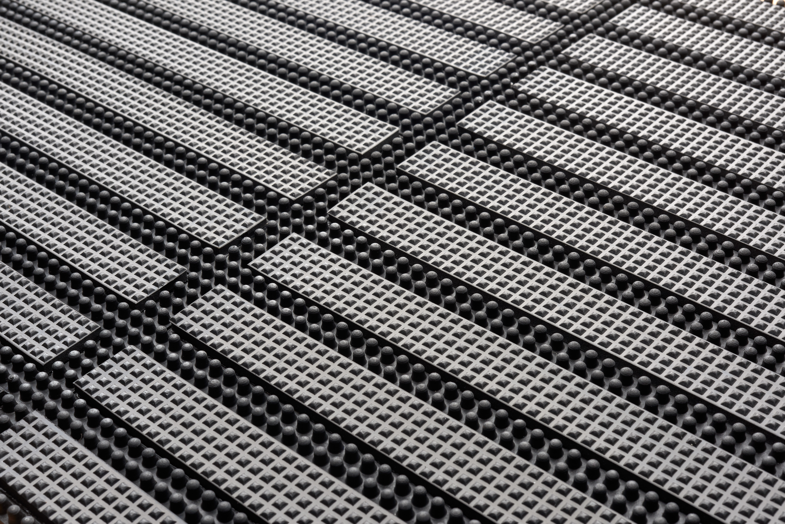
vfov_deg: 27.0
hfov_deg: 39.6
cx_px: 392
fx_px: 1091
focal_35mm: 50
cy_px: 262
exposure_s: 1/60
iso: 200
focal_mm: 50
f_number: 16
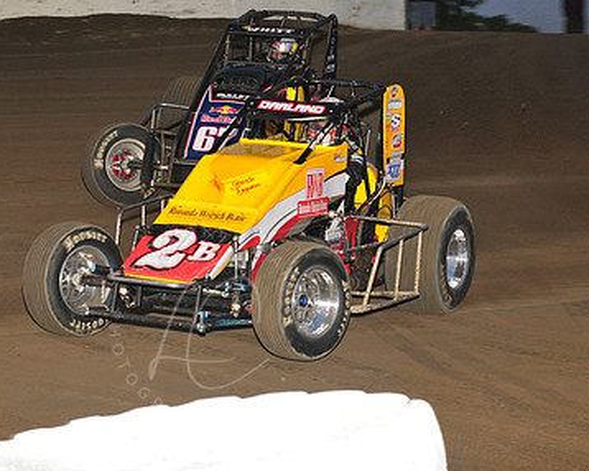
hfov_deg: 13.8
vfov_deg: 11.0
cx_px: 207
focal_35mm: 140
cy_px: 173
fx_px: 2439
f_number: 7.1
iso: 800
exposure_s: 1/320
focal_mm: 92
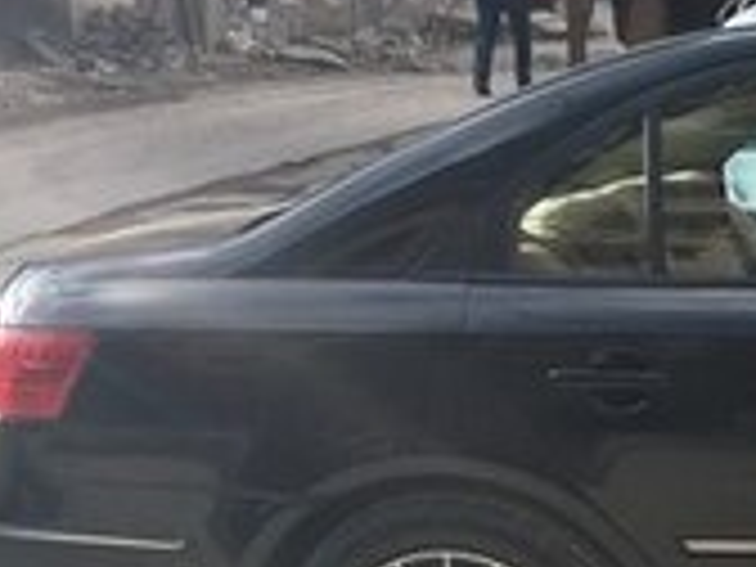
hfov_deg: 15.5
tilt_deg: -10.8
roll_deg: -2.3
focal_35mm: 114
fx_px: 2490
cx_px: 1224
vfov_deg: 12.7
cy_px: 682
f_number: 2.2
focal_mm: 4.15
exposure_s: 1/553
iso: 25
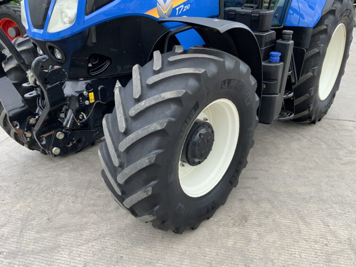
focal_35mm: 29
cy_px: 134
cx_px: 178
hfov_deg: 61.7
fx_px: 298
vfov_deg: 48.2
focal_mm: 3
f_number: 1.8
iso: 20
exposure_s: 1/122
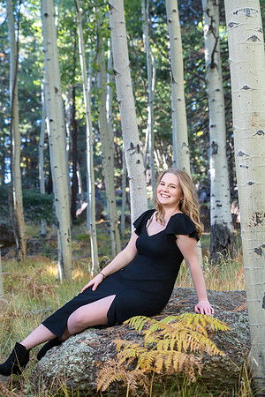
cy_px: 198
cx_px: 132
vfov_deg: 28.8
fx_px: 773
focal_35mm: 70
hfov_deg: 19.5
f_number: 5.6
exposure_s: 1/160
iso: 640
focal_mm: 70
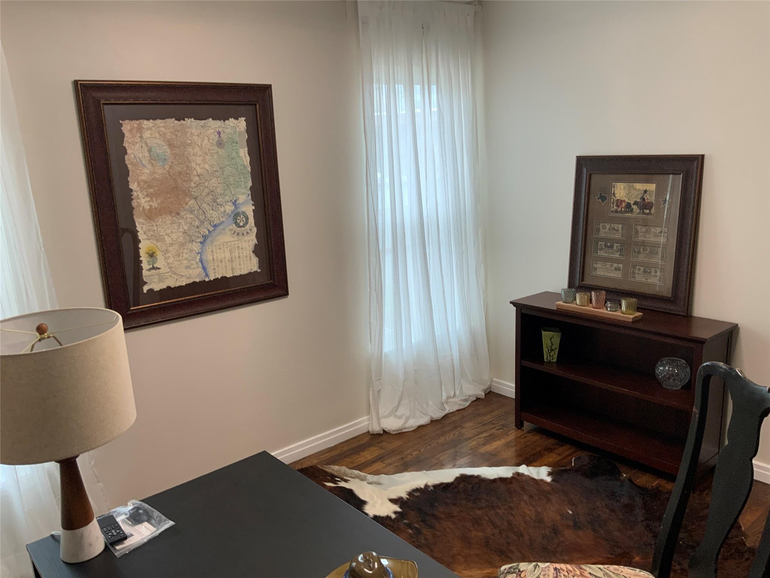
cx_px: 385
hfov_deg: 61.7
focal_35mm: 29
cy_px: 289
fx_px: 645
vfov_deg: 48.2
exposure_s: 1/60
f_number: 1.8
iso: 64
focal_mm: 3
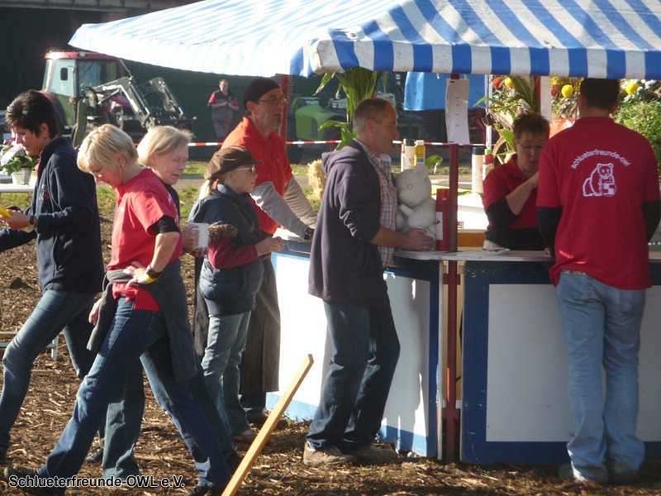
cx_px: 330
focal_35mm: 178
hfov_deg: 11.1
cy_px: 248
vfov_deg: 8.3
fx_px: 3399
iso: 100
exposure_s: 1/200
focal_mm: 30.5
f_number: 4.8
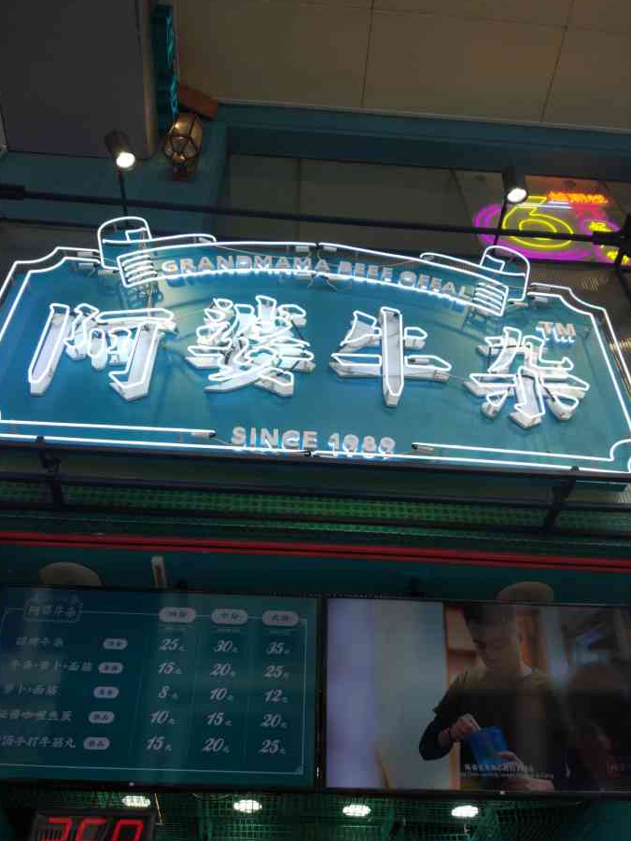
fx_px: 705
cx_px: 305
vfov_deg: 61.6
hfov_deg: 48.2
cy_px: 407
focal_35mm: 29
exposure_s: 1/111
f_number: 2
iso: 100
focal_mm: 4.26
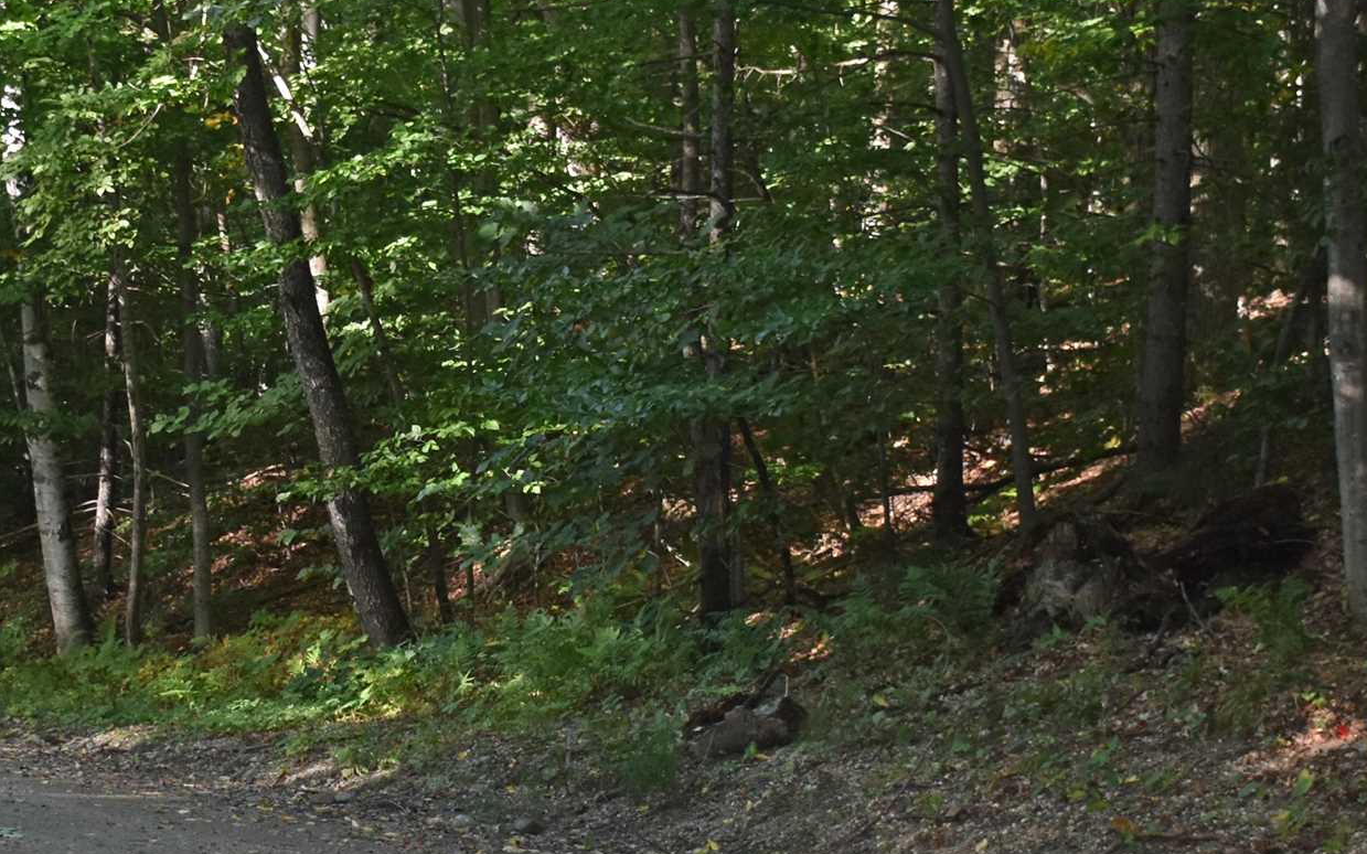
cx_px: 387
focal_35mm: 91
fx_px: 3390
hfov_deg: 22.6
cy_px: 426
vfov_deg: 14.4
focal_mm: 24
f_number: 3.8
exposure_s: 1/60
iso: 450
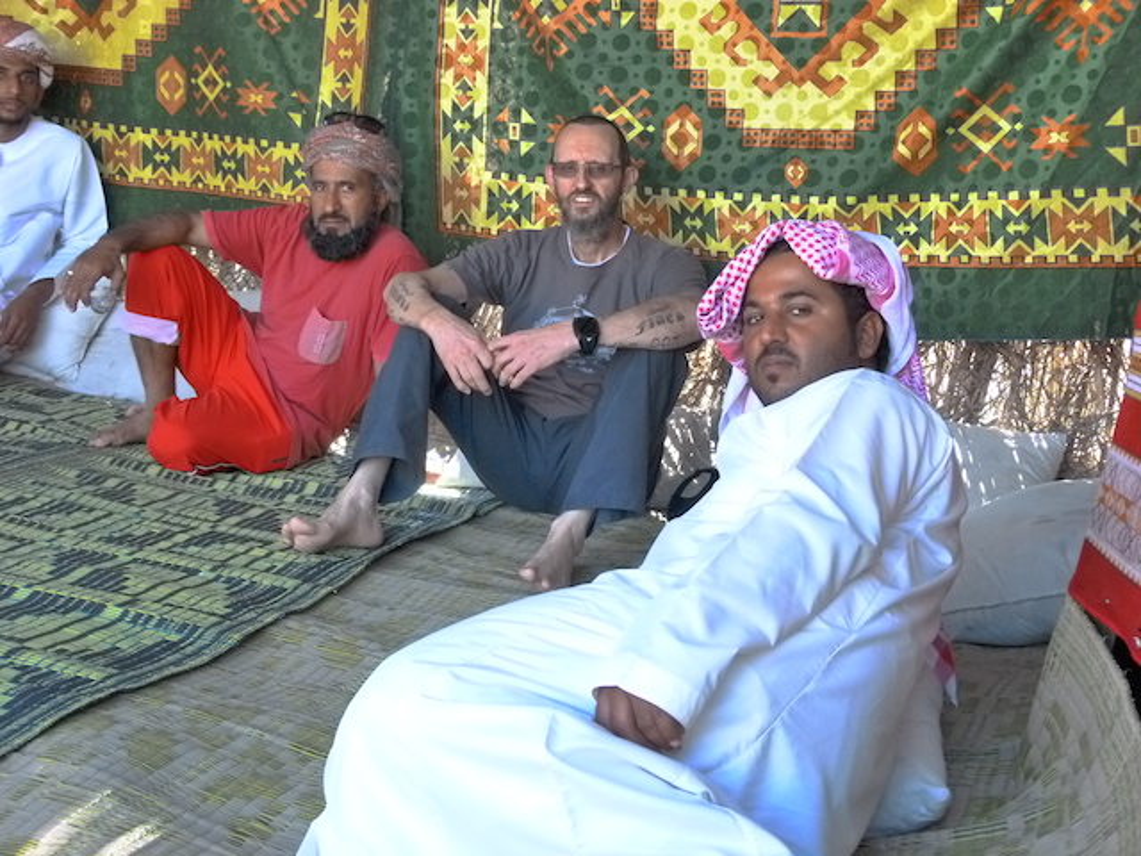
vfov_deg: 29.1
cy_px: 428
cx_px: 570
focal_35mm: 50
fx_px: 1648
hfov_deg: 38.2
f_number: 3.2
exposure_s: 1/60
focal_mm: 9
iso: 400
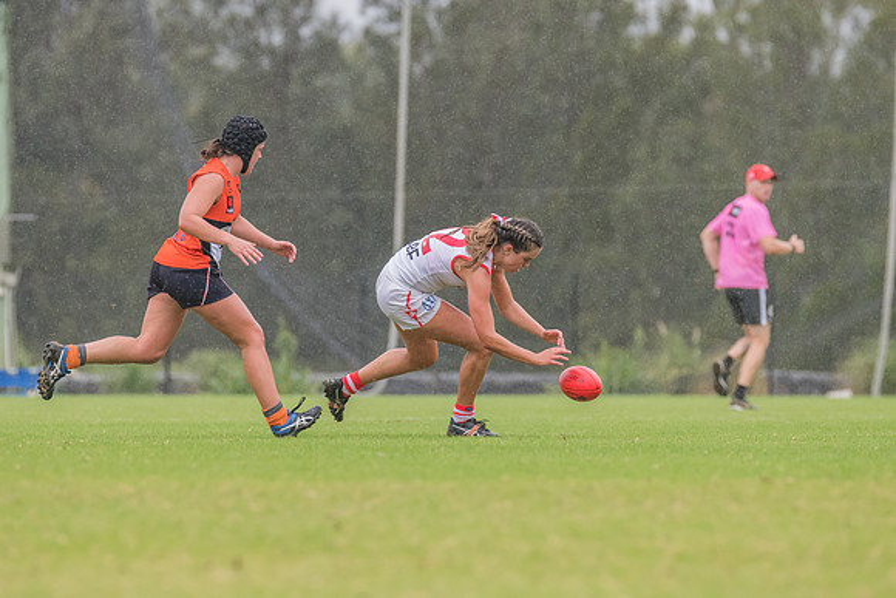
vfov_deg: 2.8
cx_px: 393
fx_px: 12256
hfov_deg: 4.2
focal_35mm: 492
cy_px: 293
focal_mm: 300
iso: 800
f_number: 4.5
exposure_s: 1/2000
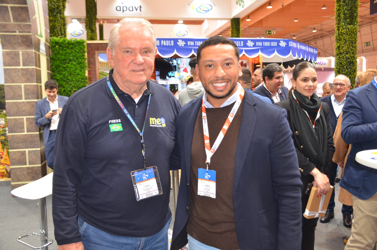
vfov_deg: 39.8
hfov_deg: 57.3
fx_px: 345
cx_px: 188
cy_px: 125
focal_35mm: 33
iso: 800
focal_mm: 22
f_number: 3.5
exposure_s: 1/60
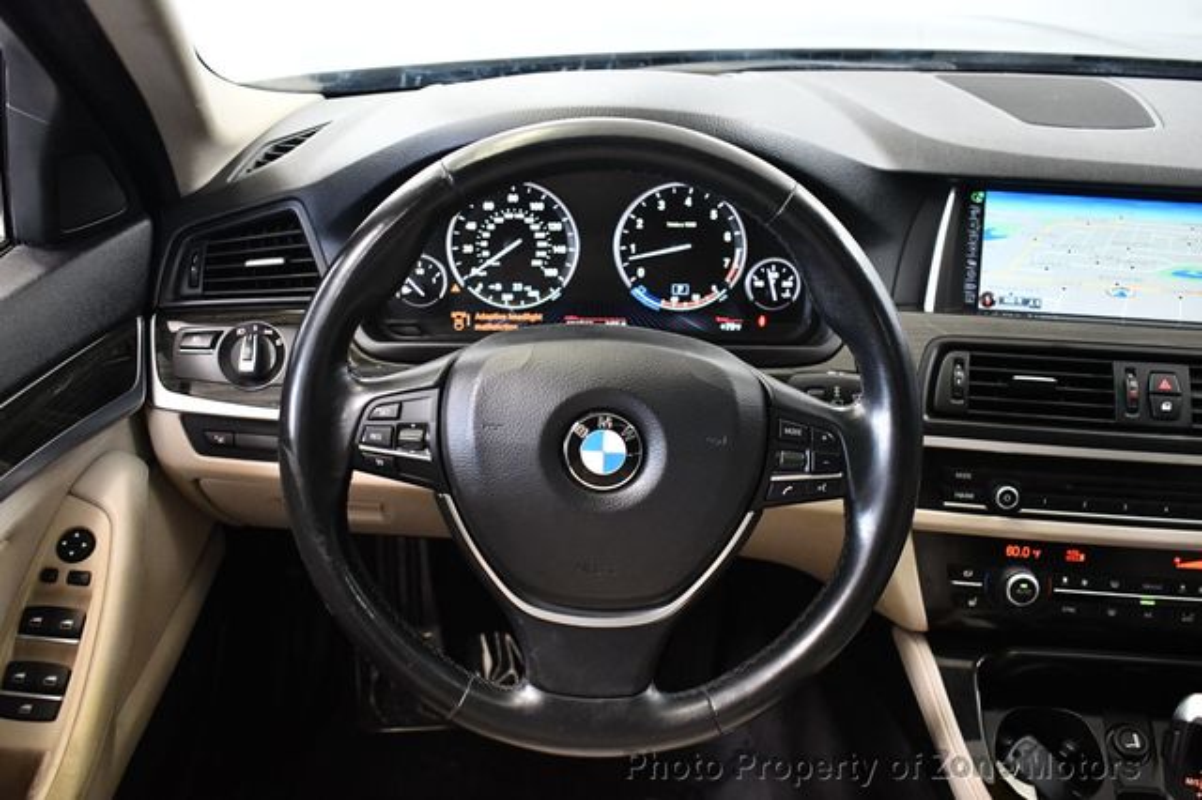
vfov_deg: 38.8
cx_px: 601
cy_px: 400
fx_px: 1135
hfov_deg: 55.8
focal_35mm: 34
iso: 4000
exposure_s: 1/60
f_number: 3.8
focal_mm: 23
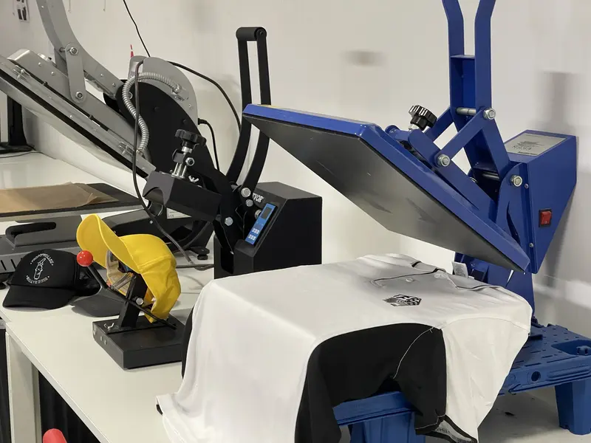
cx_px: 296
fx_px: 1093
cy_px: 222
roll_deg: +0.3
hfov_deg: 30.3
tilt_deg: -12.2
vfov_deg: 22.9
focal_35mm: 64
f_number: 2.2
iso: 320
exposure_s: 1/50
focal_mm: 7.5
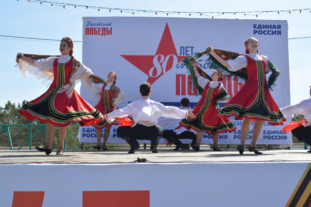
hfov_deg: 41.1
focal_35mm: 48
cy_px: 104
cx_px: 156
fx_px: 415
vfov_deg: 28.1
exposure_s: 1/200
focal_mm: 32
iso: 100
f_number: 8
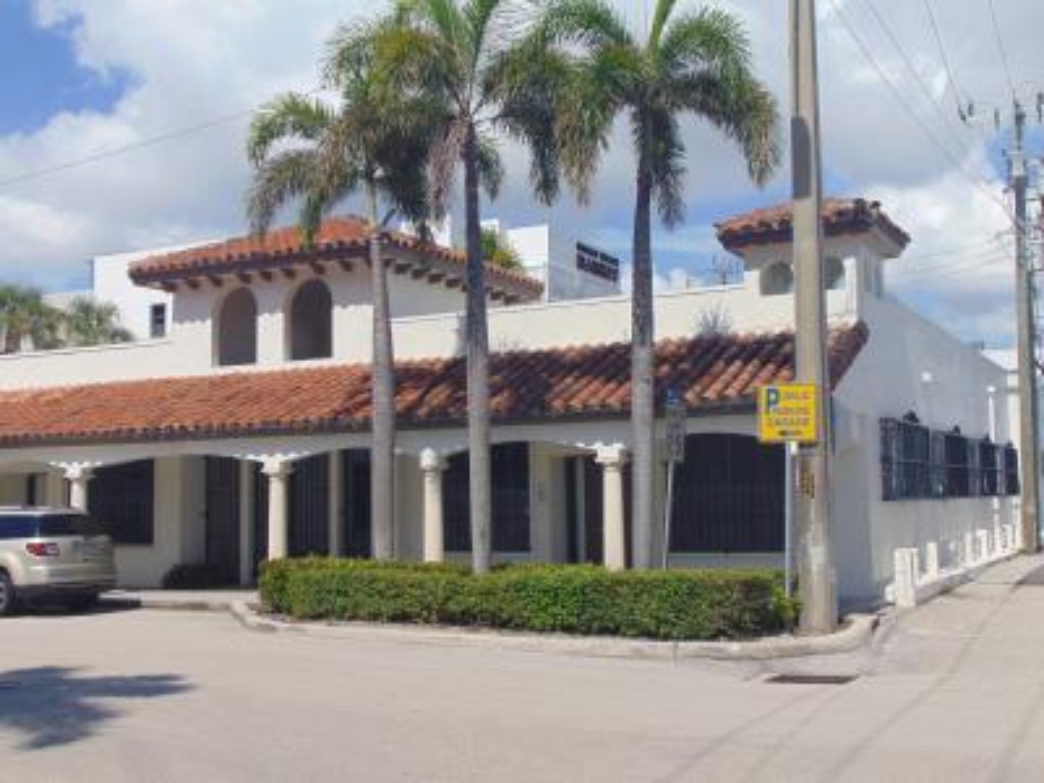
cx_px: 522
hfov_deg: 44.8
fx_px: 1267
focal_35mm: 42
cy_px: 392
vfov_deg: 34.3
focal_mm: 7.6
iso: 80
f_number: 8.7
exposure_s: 1/320
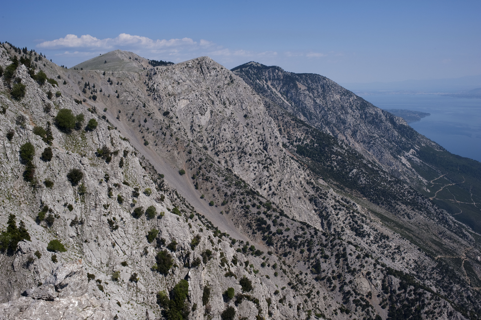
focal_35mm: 35
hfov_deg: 54.5
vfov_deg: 37.8
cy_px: 160
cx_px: 240
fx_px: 467
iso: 200
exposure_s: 1/320
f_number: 16
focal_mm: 35
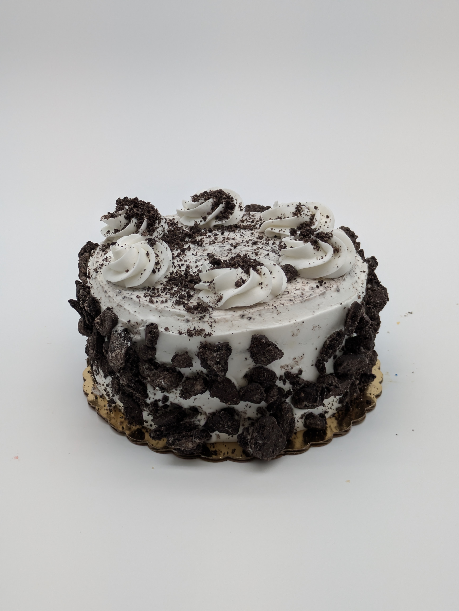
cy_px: 306
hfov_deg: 28.6
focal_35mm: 51
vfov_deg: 37.5
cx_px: 230
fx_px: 901
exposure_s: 1/546
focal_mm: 5.43
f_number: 1.89
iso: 63
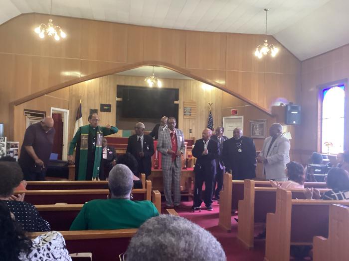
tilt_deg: +3.3
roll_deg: +0.3
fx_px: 313
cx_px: 174
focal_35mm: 31
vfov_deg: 45.4
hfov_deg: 58.4
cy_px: 130
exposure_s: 1/60
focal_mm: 3.3
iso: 320
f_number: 2.4
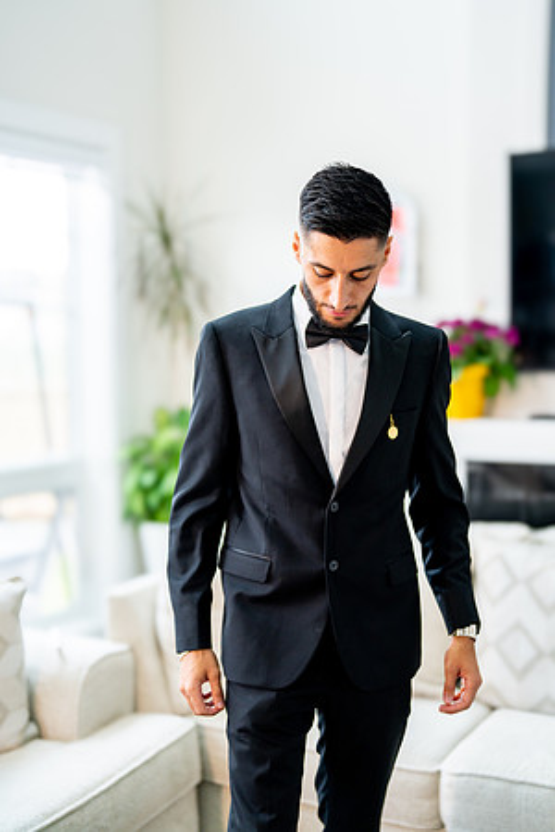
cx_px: 278
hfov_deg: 27.0
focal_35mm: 50
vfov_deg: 39.6
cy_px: 416
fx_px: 1156
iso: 320
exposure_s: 1/250
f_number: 1.4
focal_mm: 50
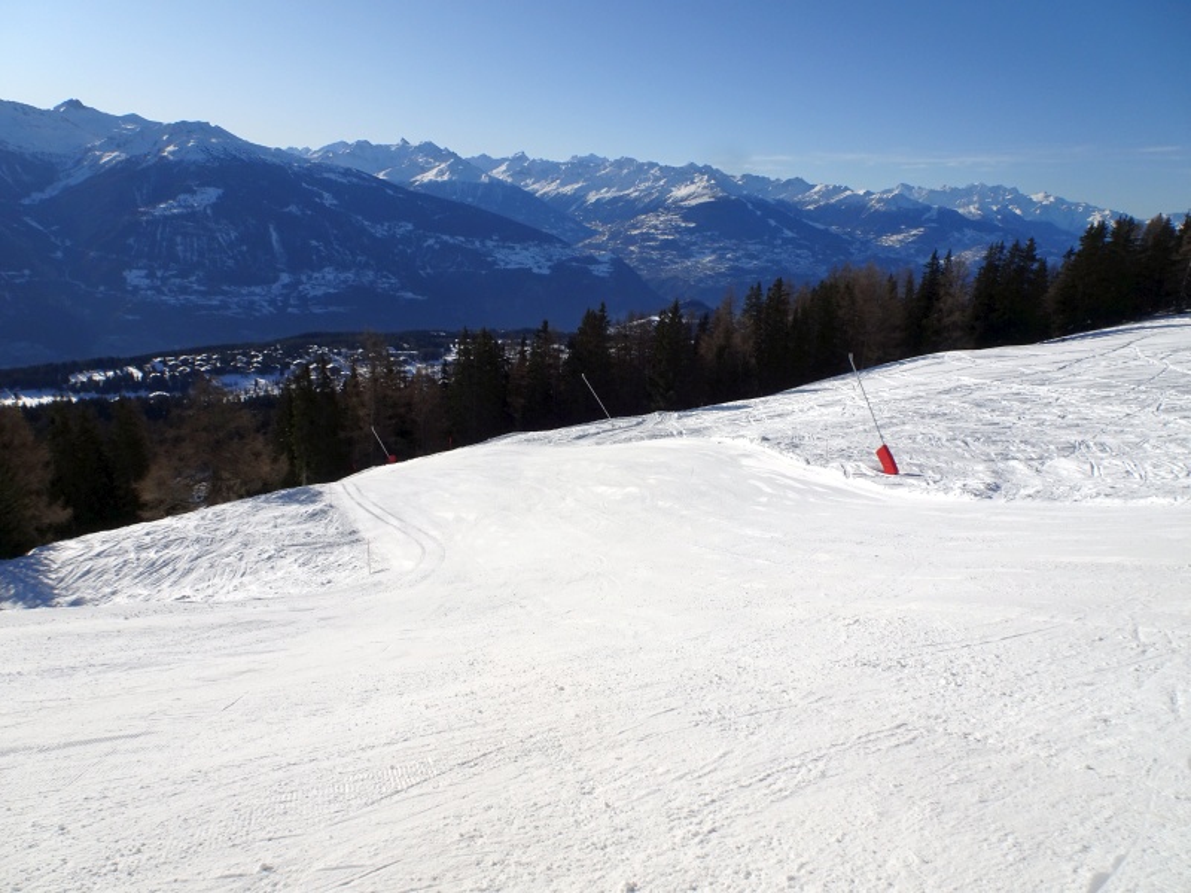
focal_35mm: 24
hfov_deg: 71.6
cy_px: 446
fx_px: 826
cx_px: 596
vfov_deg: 56.8
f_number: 3.5
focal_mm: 4.1
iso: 80
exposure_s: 1/2000
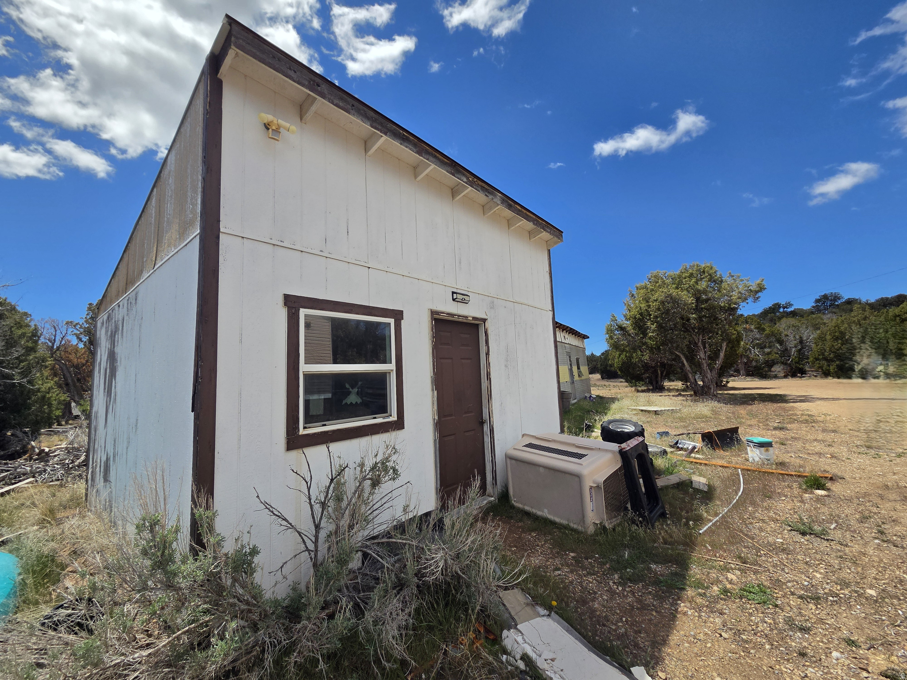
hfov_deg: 106.2
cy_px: 340
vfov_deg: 89.9
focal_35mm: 13
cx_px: 454
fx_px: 341
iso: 100
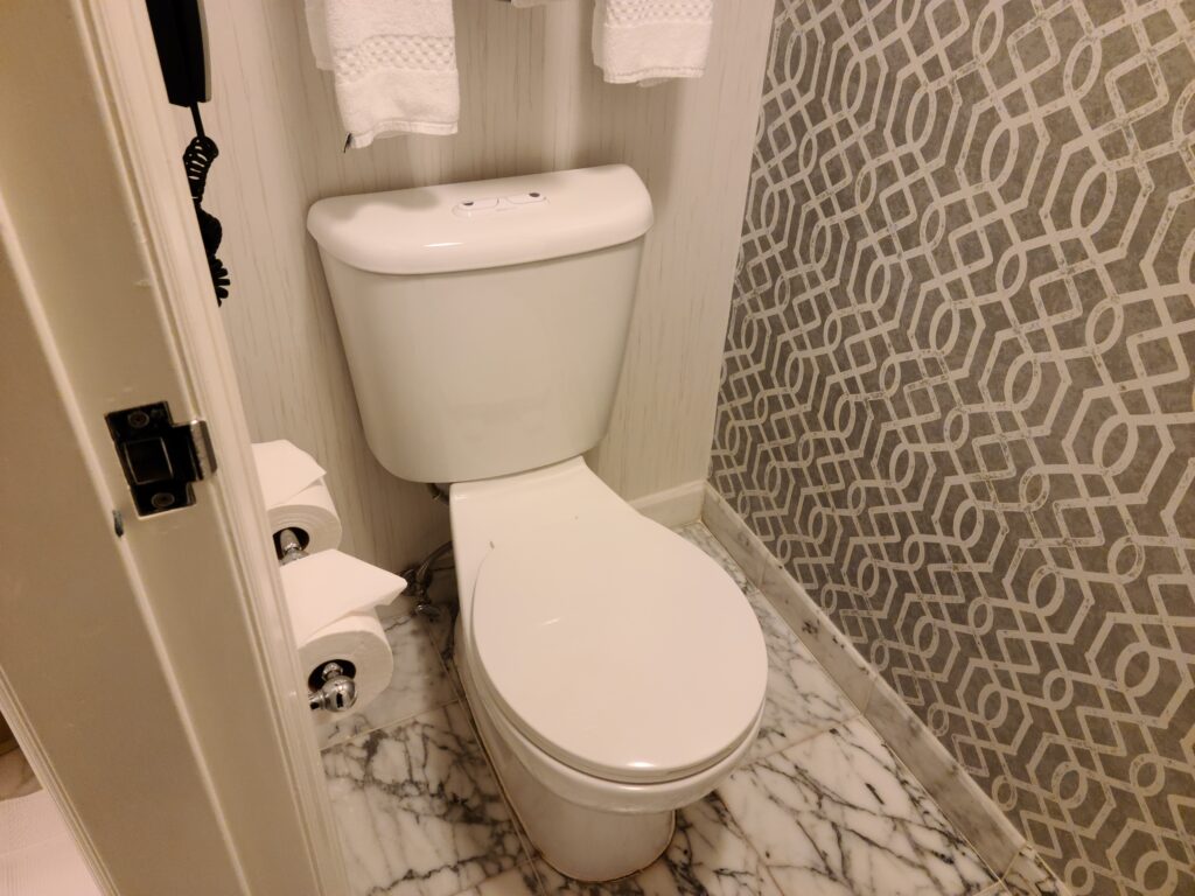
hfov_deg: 63.4
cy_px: 448
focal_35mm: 28
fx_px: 967
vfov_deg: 49.7
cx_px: 598
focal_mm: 5.9
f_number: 2
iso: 320
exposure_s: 1/40
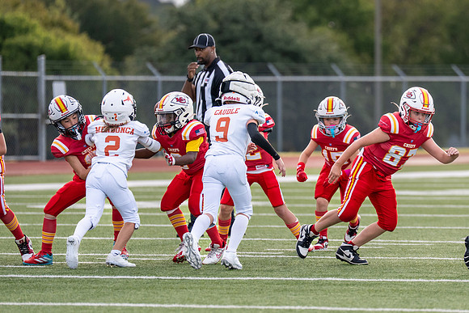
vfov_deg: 3.3
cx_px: 358
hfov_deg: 4.9
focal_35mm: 421
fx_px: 5490
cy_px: 187
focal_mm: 200
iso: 400
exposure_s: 1/2000
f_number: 2.8
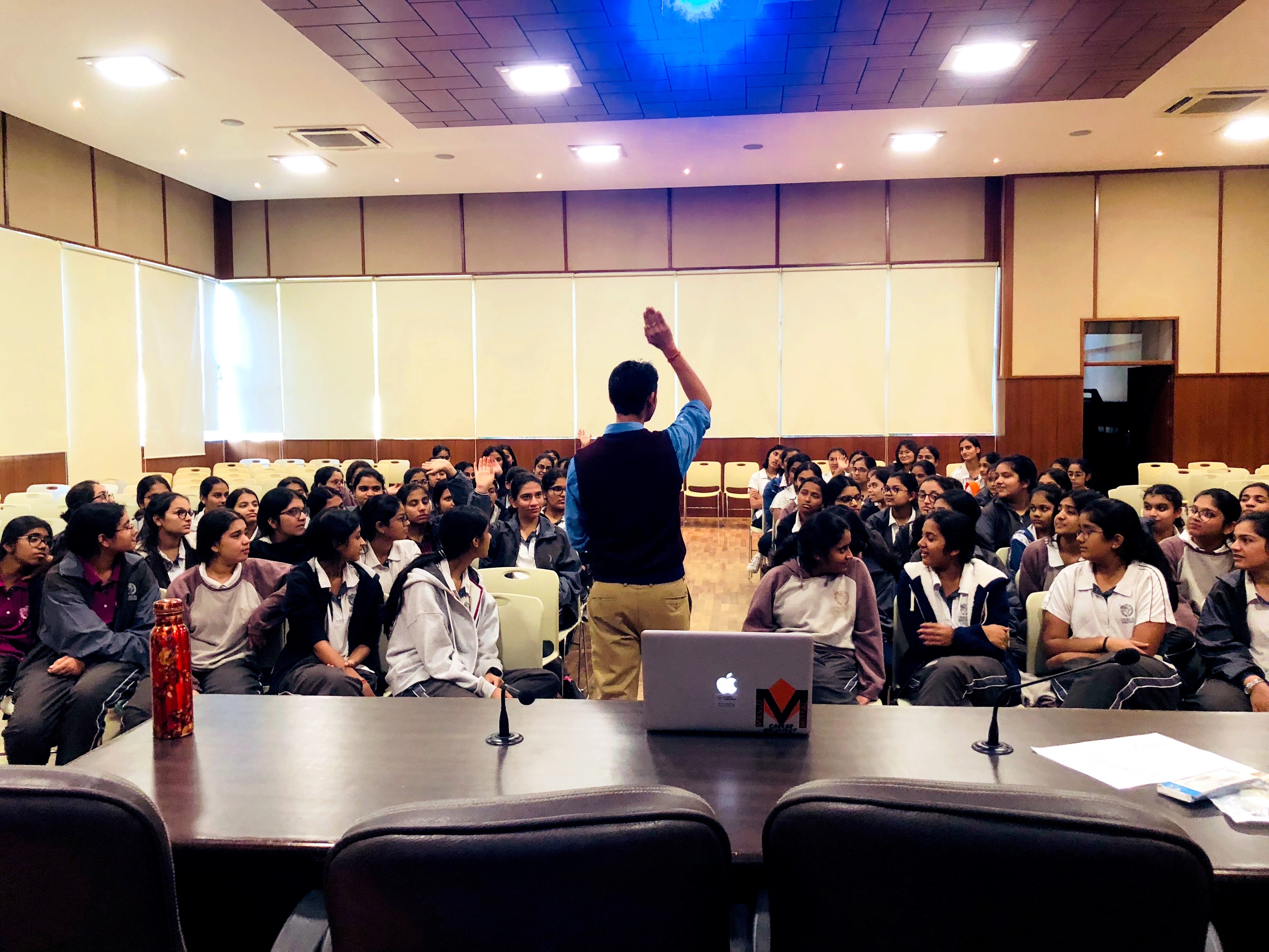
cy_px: 476
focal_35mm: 28
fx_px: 1026
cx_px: 634
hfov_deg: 63.4
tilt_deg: -4.3
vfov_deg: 49.7
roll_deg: +1.1
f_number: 1.8
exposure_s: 1/15
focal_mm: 3.99
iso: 80
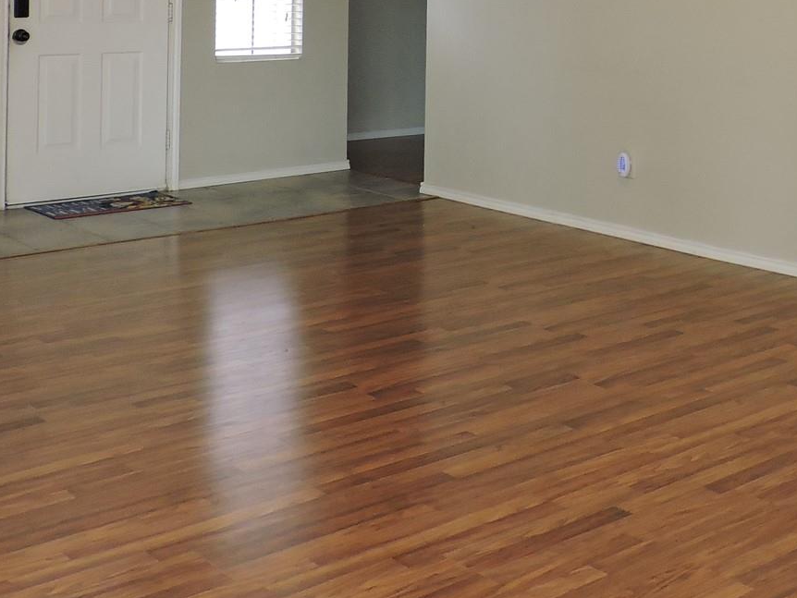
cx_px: 602
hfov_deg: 33.1
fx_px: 1313
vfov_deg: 24.1
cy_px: -50
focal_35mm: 57
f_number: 3
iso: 320
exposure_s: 1/40
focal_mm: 4.3
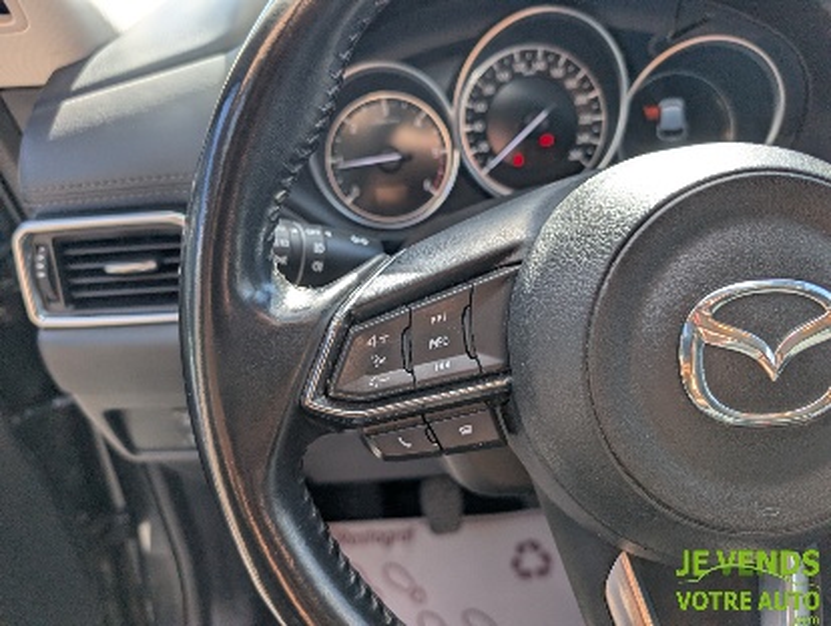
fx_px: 577
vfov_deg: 57.0
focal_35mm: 24
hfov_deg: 71.5
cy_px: 313
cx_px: 416
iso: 40
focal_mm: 6.9
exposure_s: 1/266
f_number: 1.68
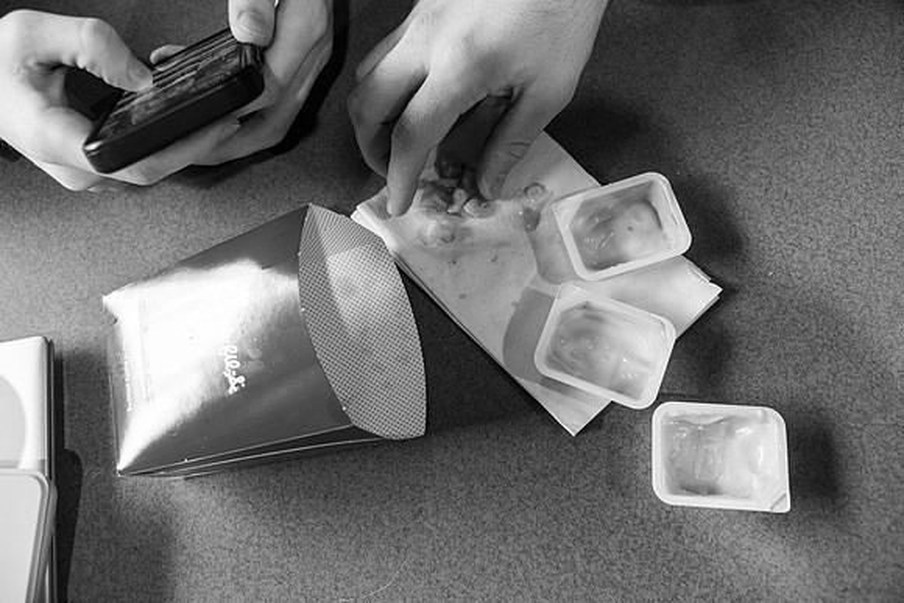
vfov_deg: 42.0
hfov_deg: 59.8
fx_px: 786
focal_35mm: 31
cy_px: 299
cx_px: 453
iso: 2000
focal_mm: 31
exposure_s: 1/250
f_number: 4
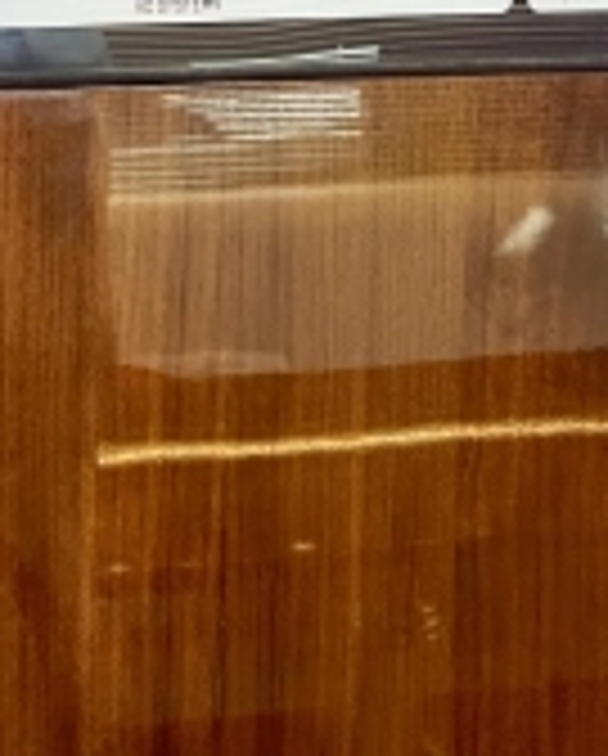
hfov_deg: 18.5
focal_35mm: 83
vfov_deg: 21.5
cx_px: 324
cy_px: -124
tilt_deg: -8.0
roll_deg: +0.4
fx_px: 1862
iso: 125
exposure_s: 1/68
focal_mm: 5.7
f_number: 1.5
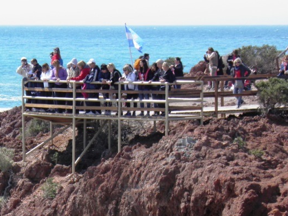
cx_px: 42
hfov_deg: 7.2
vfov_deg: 5.4
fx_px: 2288
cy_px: 197
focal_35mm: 275
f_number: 5.7
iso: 50
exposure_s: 1/250
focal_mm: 25.4
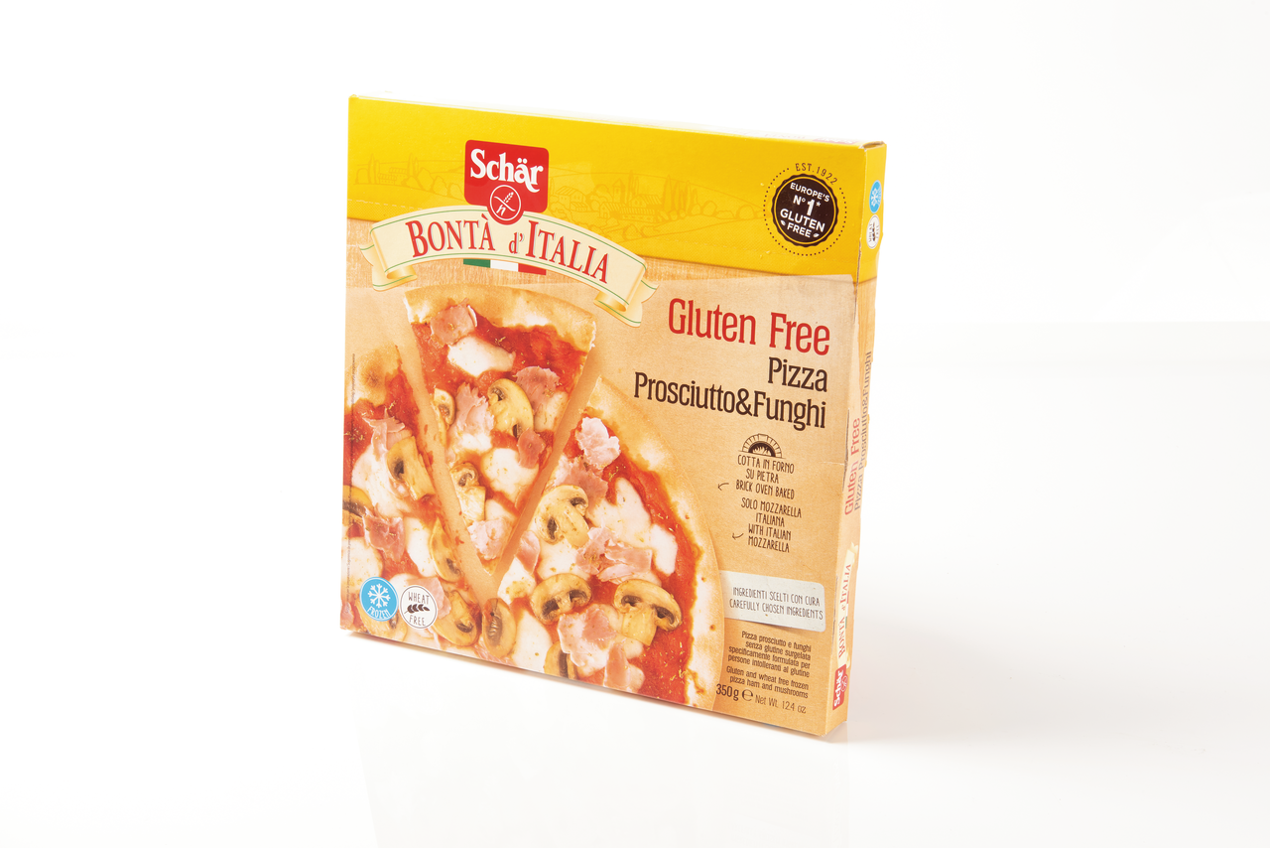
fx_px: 2329
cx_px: 635
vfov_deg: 20.6
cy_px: 424
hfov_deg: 30.5
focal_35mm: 66
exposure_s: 1/250
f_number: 22
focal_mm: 66
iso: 79
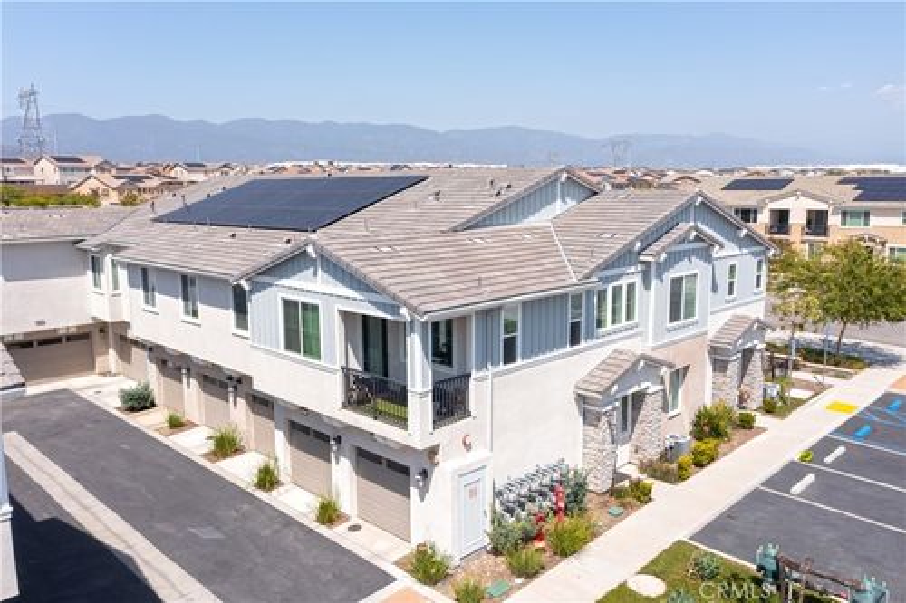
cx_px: 453
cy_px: 302
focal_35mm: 28
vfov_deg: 46.4
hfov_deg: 65.5
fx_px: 704
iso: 100
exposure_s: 1/400
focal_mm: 10.26
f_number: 5
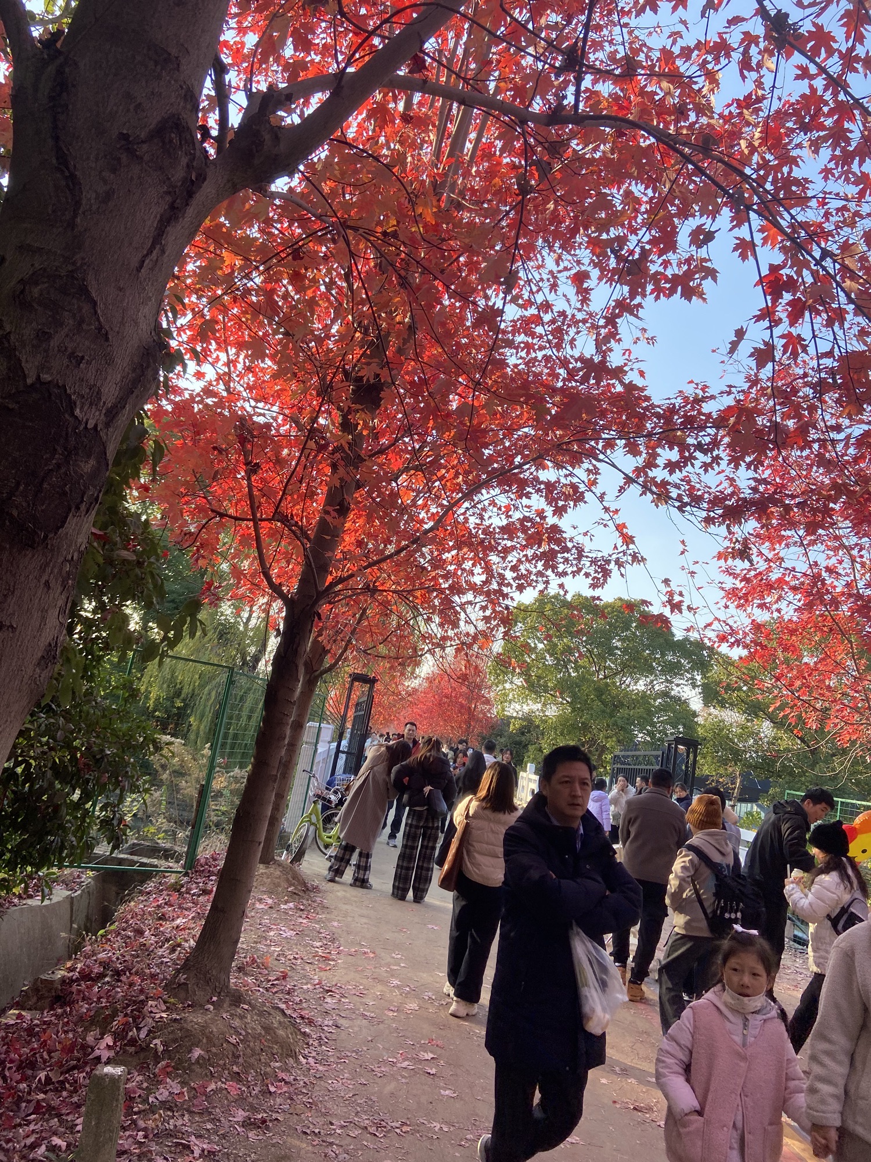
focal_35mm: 26
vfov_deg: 67.3
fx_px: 872
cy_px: 581
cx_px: 436
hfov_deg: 53.1
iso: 32
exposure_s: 1/423
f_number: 1.8
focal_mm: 4.25
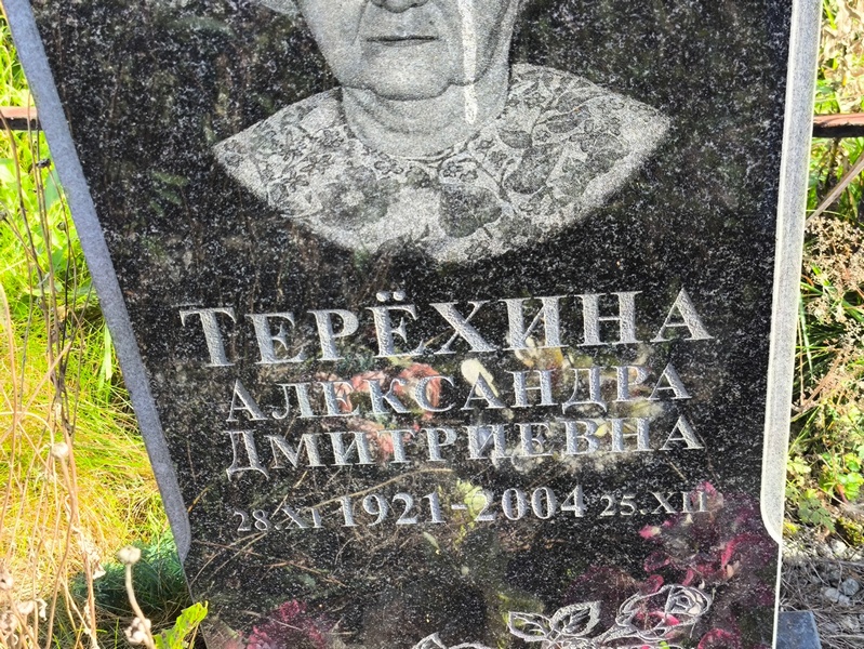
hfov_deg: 38.2
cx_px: 432
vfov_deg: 29.1
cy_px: 324
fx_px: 1249
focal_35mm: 50
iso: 50
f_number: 1.7
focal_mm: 4.71
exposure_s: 1/182
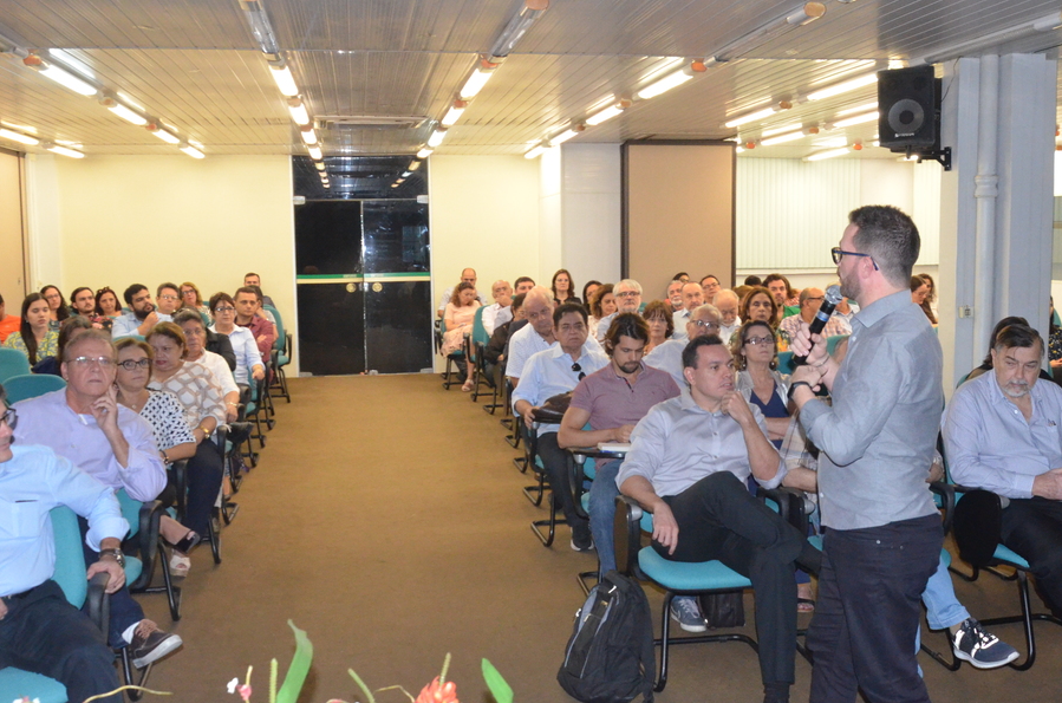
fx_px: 1089
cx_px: 550
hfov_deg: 52.0
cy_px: 336
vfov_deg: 35.8
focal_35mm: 37
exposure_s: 1/60
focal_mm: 18
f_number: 7.1
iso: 3200
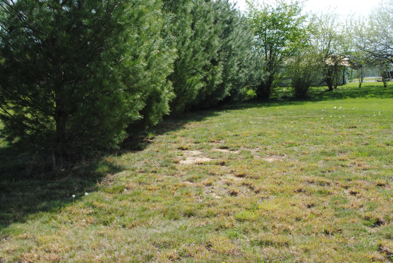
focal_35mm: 44
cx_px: 196
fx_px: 475
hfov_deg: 44.9
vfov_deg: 30.9
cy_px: 132
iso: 100
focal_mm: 29
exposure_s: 1/200
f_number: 7.1
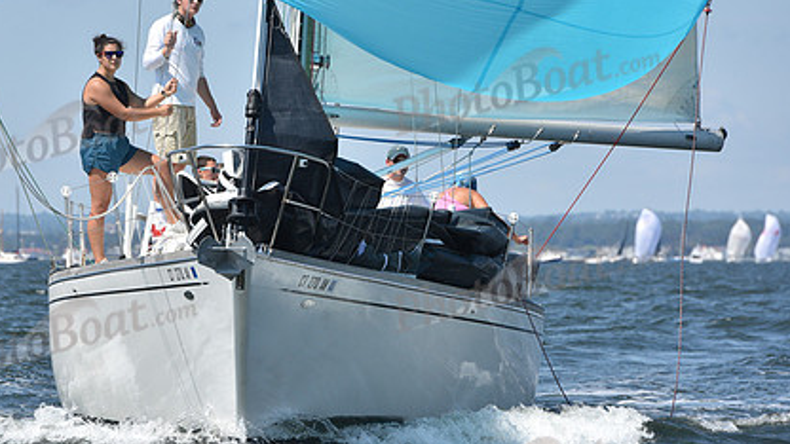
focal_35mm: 292
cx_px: 296
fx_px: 6117
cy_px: 212
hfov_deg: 7.4
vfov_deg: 4.2
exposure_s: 1/1250
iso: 320
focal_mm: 200
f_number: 8
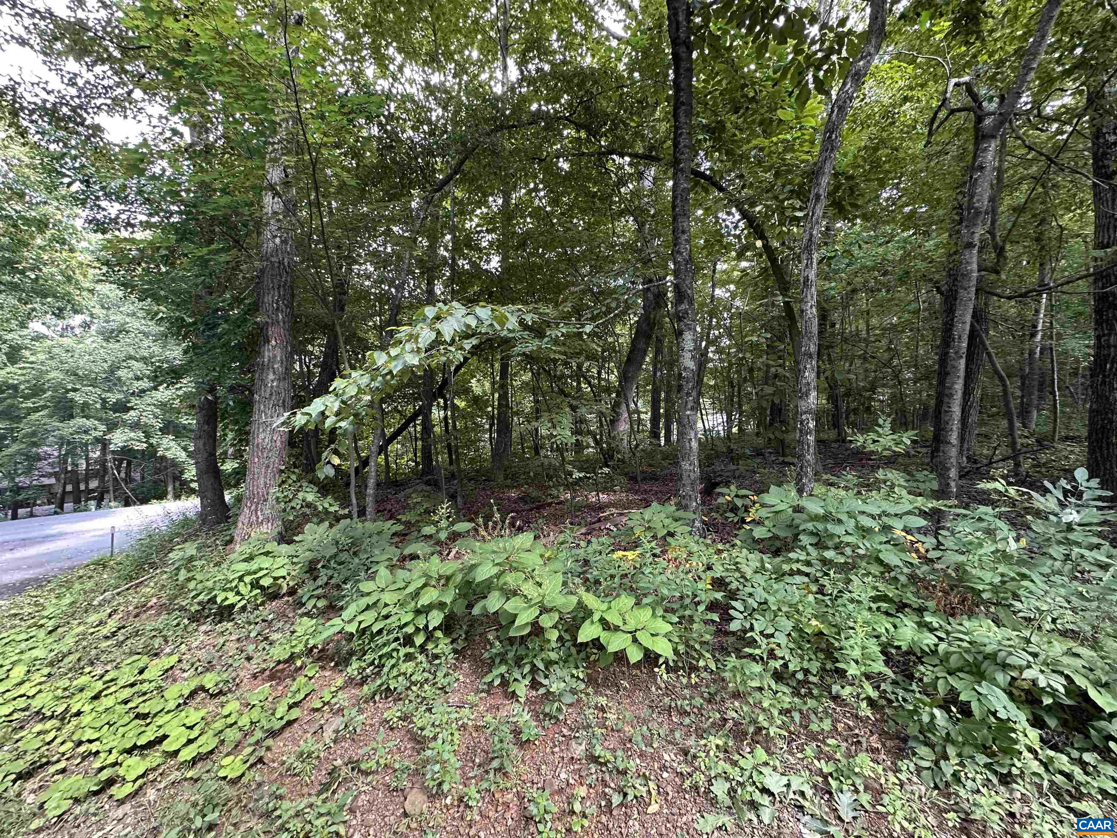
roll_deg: -2.7
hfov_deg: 102.1
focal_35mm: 14
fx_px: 452
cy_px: 419
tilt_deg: -2.8
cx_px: 558
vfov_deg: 85.7
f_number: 2.2
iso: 250
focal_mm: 2.22
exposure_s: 1/99
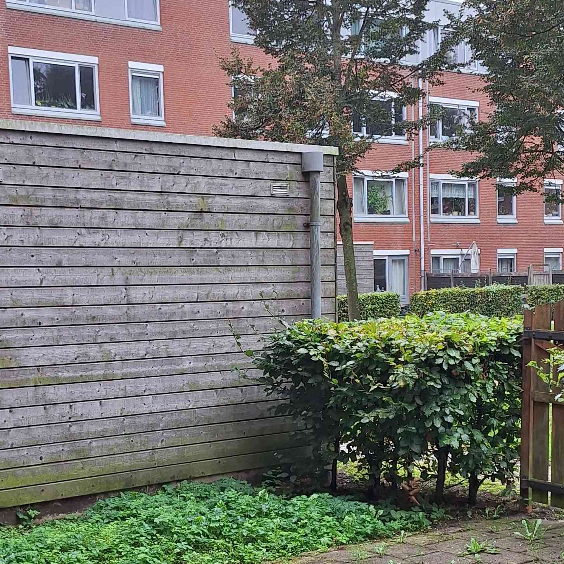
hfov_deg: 30.0
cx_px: 296
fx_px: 1051
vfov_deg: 29.9
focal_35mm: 57
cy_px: 369
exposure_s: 1/418
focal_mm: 5.54
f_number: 1.8
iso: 40
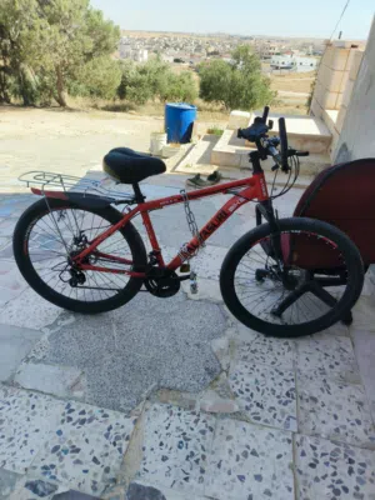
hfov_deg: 58.9
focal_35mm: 23
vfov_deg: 73.9
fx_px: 332
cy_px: 250
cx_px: 188
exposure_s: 1/462
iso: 50
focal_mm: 5.25
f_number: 1.7
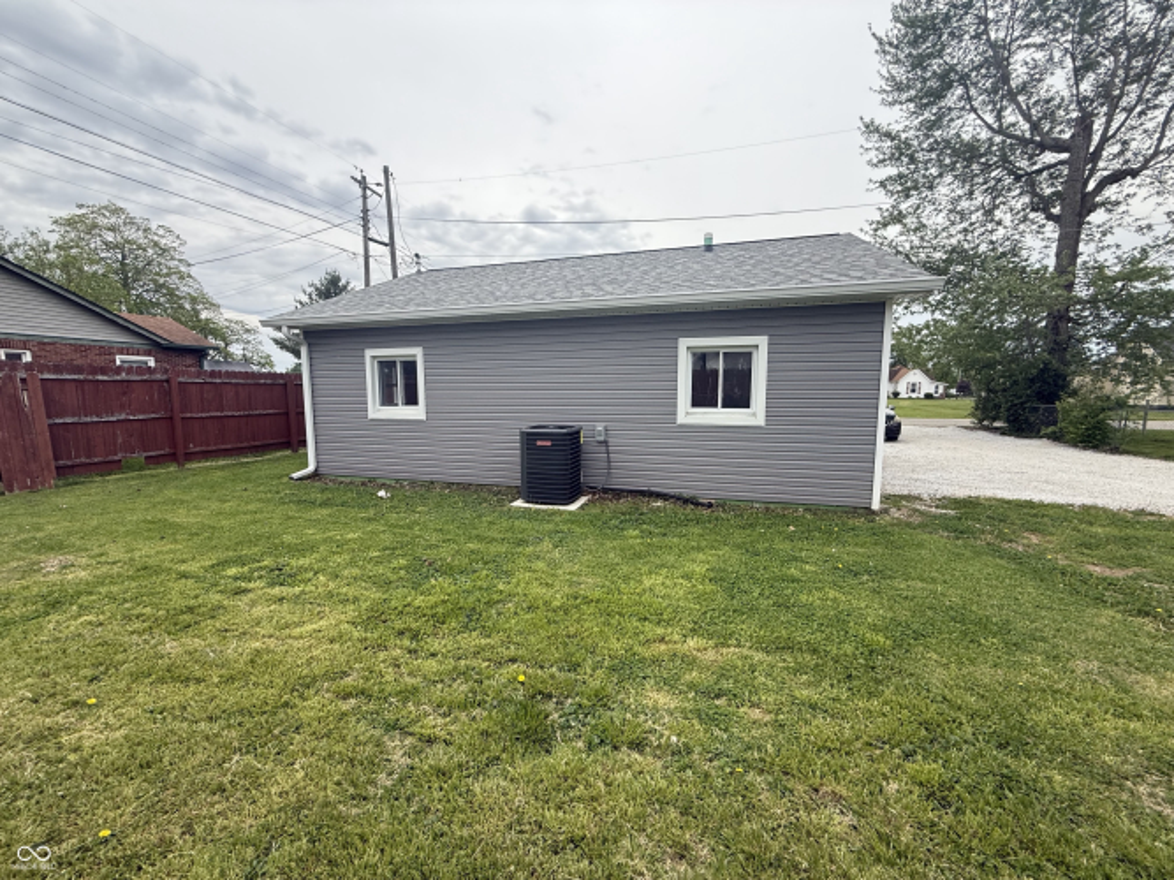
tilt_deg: -4.8
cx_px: 587
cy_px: 440
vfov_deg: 85.7
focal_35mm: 14
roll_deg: +0.1
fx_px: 475
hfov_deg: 102.1
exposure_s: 1/1431
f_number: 2.2
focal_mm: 2.22
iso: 64
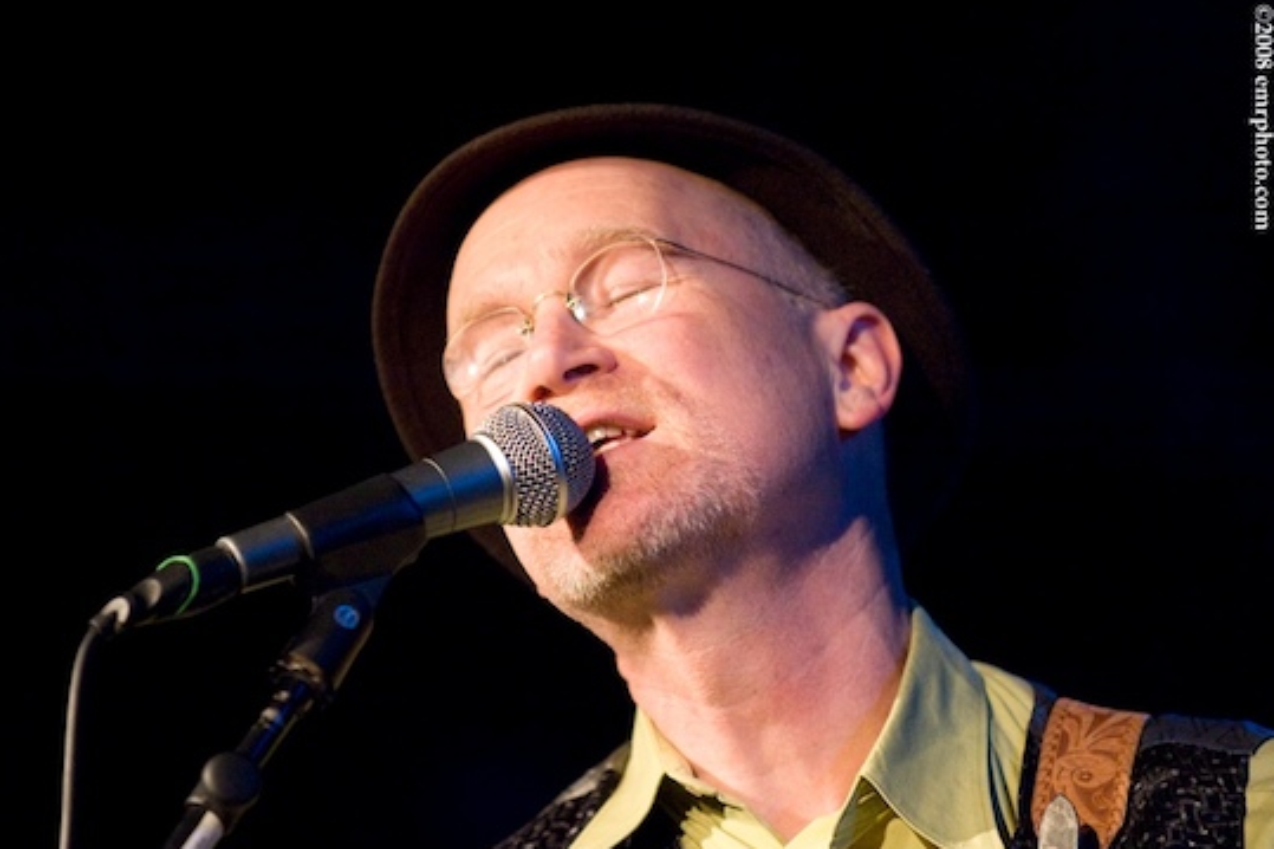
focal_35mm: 204
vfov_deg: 6.7
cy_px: 423
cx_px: 636
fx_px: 7217
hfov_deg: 10.1
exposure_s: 1/125
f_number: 2.8
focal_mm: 200
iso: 5000
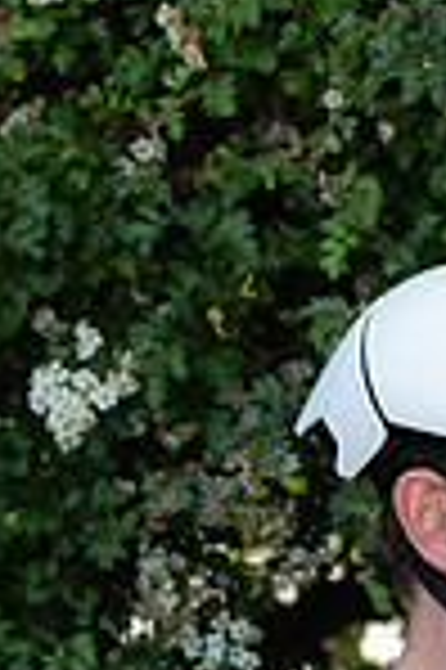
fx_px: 11287
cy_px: 877
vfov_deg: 3.4
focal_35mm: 606
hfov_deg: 2.3
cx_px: 559
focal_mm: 200
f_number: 4.5
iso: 800
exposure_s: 1/1000
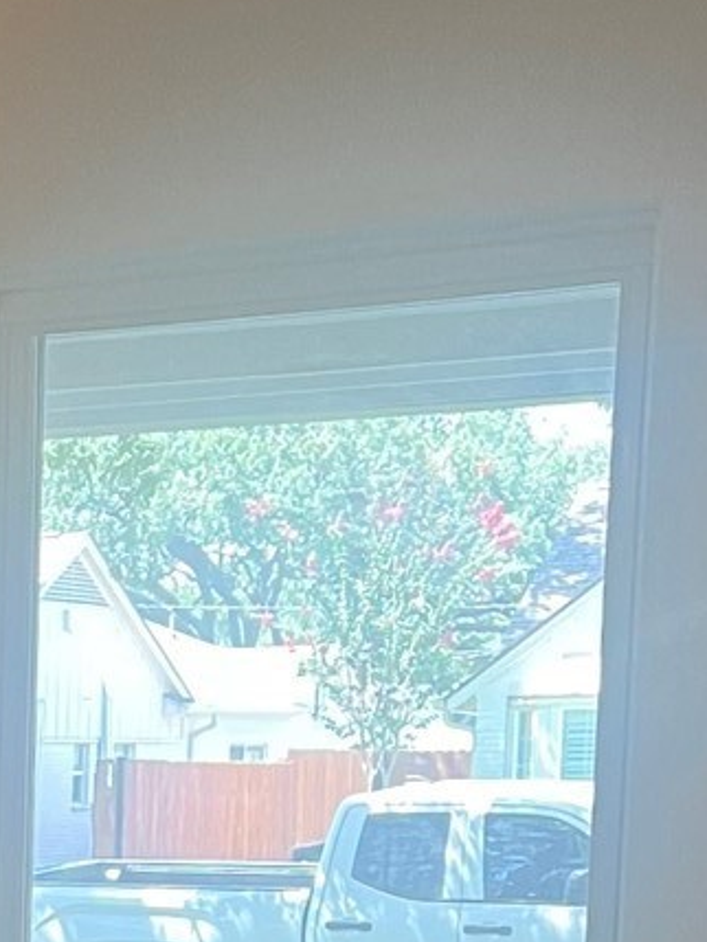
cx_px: -448
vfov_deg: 14.6
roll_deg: +0.8
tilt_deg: -10.5
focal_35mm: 124
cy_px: 1478
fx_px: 3375
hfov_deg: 11.3
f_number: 1.5
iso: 100
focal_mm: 5.7
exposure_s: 1/60
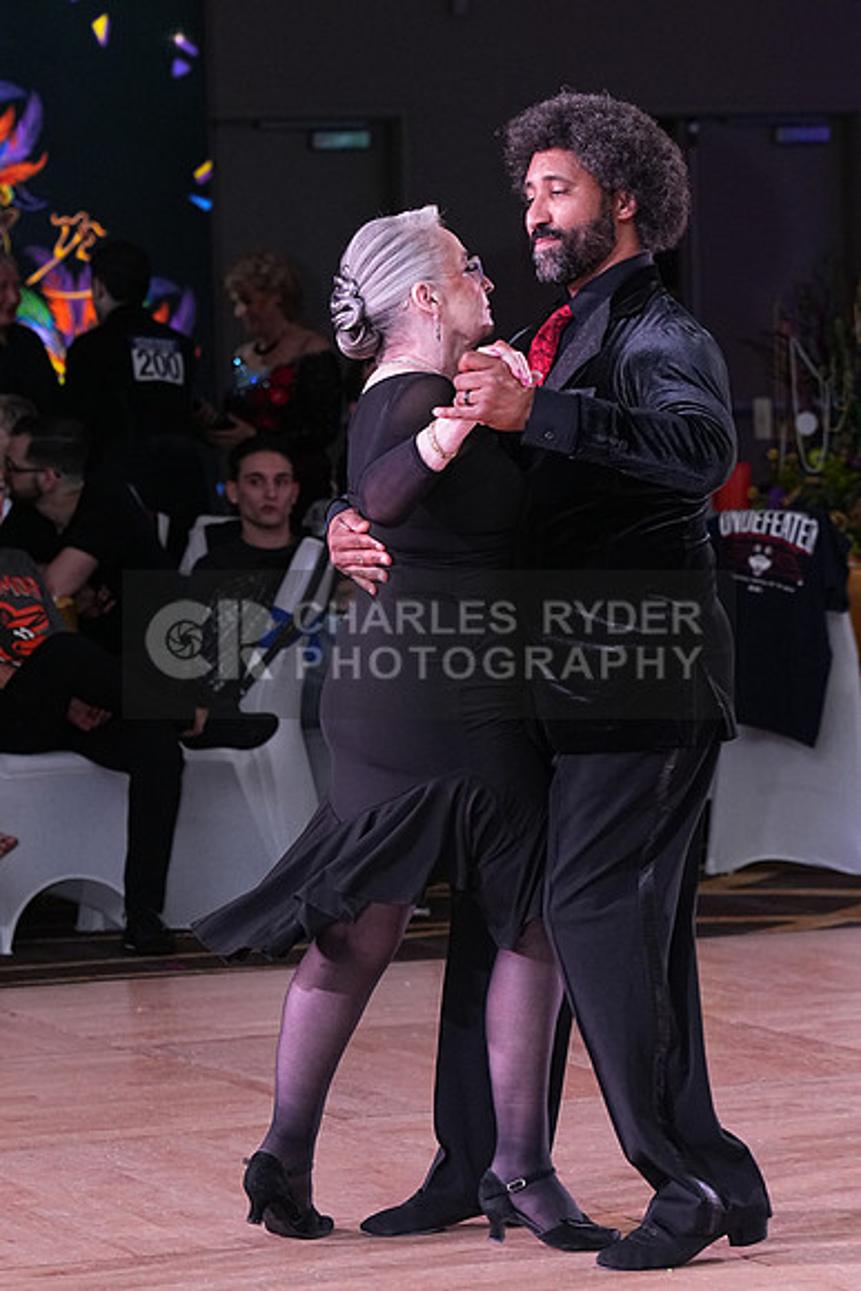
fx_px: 5629
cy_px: 646
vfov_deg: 13.1
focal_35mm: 157
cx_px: 430
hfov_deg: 8.7
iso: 2500
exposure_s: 1/320
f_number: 5
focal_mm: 105
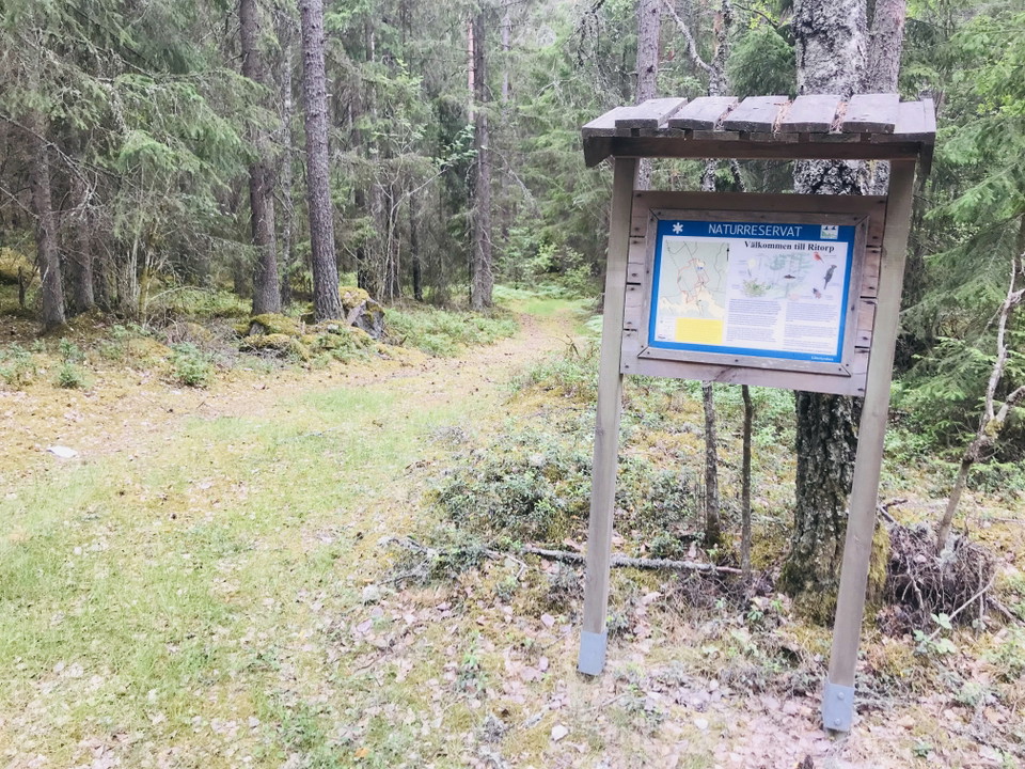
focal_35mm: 28
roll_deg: -1.0
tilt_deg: -12.3
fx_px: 829
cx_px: 512
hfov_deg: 63.4
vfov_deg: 49.7
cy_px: 384
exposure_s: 1/50
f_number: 1.8
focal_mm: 3.99
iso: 20
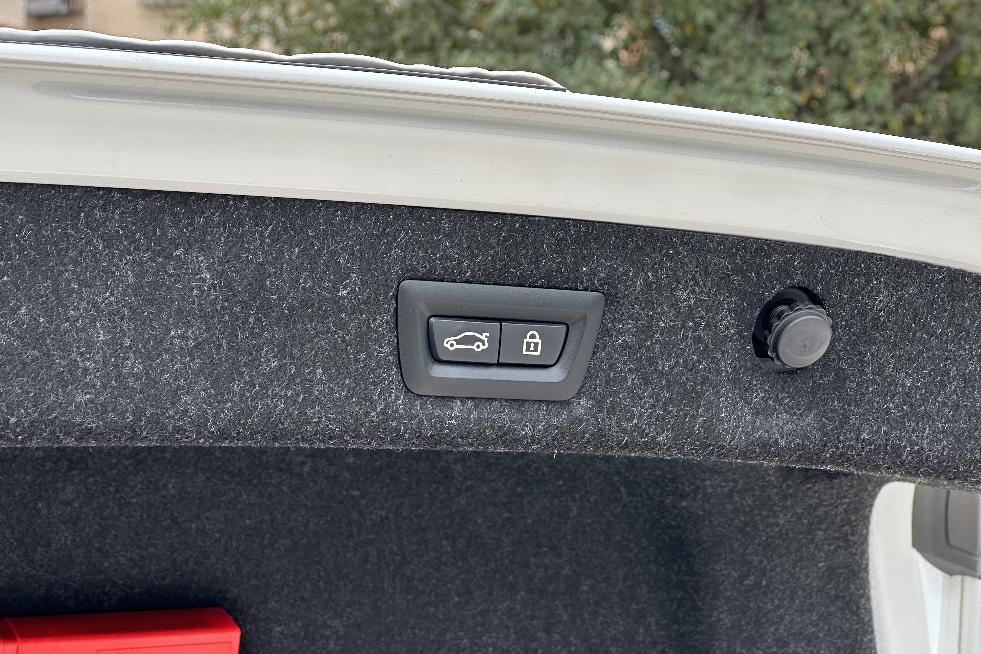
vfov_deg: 16.9
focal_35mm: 81
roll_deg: -0.1
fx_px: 2207
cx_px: 490
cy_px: 340
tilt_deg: +2.5
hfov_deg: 25.1
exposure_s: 1/99
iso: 32
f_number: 2.8
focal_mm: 9
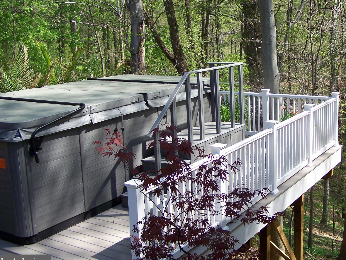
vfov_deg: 29.6
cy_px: 105
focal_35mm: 49
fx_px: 490
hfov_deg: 38.6
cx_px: 220
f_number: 2.8
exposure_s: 1/320
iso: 64
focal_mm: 6.3
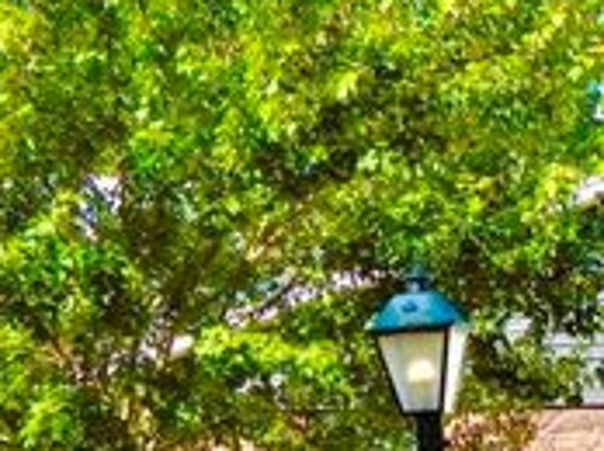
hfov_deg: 19.1
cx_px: 788
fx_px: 1655
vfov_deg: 15.0
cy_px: 553
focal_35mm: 95
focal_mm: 5.9
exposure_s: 1/1600
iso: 100
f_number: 3.2
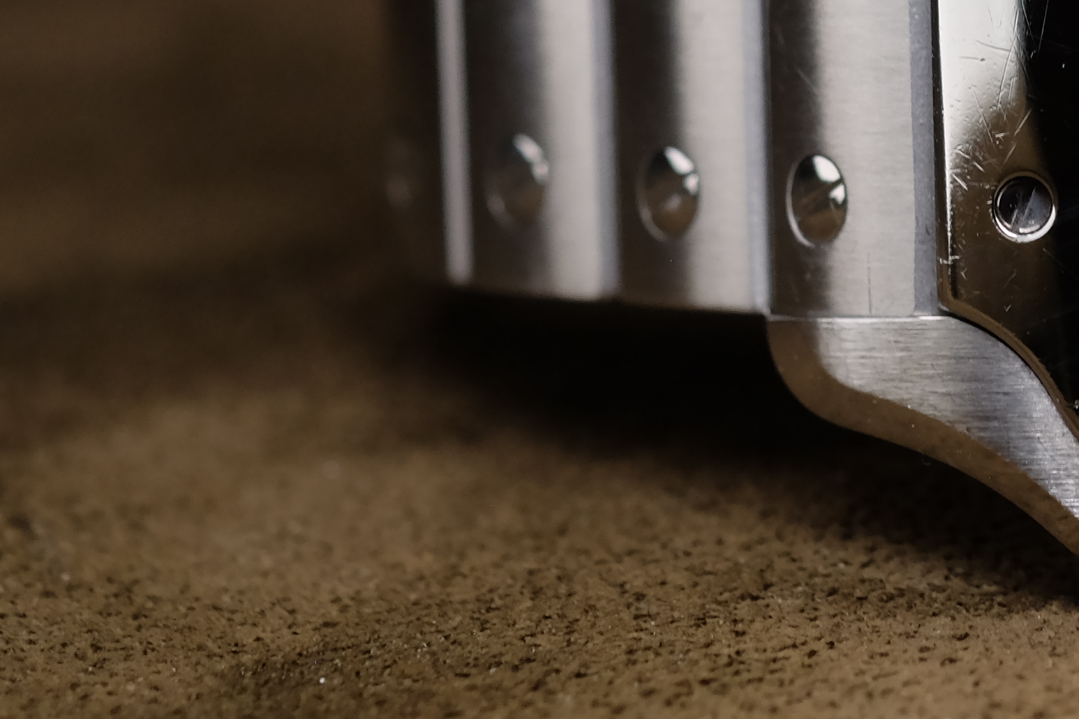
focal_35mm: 285
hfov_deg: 7.1
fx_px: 8542
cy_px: -210
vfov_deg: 4.8
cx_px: 1634
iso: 640
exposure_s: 1/60
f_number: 5.6
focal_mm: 60
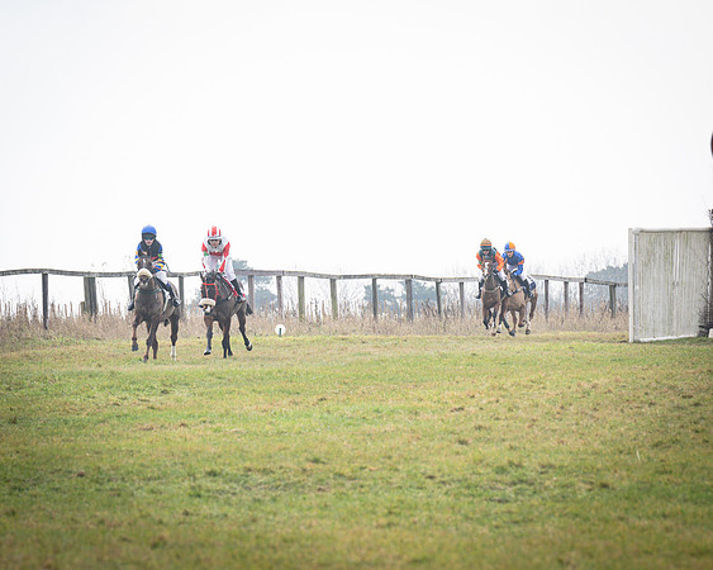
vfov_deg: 3.9
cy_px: 332
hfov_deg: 4.9
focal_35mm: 394
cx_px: 214
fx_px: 8314
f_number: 5
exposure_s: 1/1000
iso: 400
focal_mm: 200
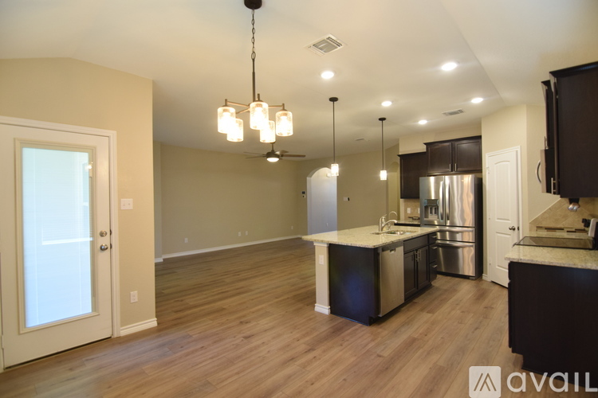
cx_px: 299
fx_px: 274
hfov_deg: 95.0
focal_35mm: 16
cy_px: 199
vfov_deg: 72.1
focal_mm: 11
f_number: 4
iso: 800
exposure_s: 1/80
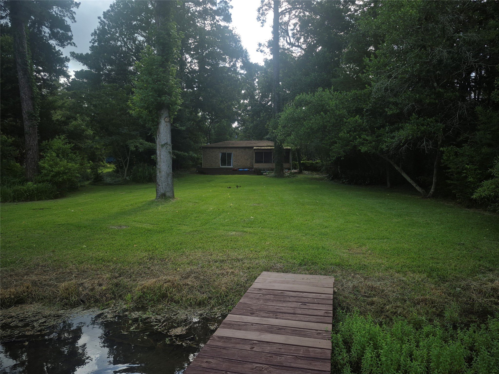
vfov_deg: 58.9
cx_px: 250
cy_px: 187
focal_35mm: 23
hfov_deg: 73.9
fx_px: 332
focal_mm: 5.4
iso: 25
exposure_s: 1/654
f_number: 1.8
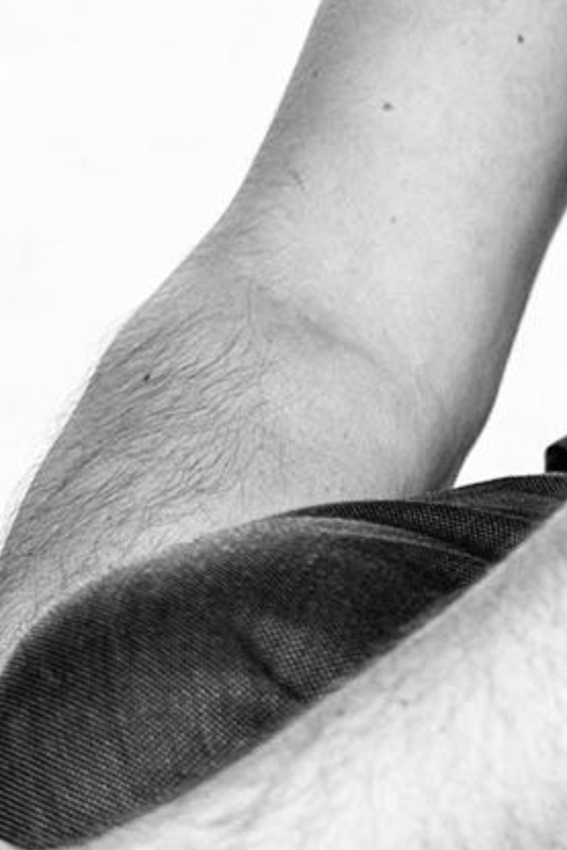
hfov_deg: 4.2
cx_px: 917
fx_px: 7671
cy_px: -273
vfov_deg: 6.3
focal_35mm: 325
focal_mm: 75
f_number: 2.8
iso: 160
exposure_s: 1/80
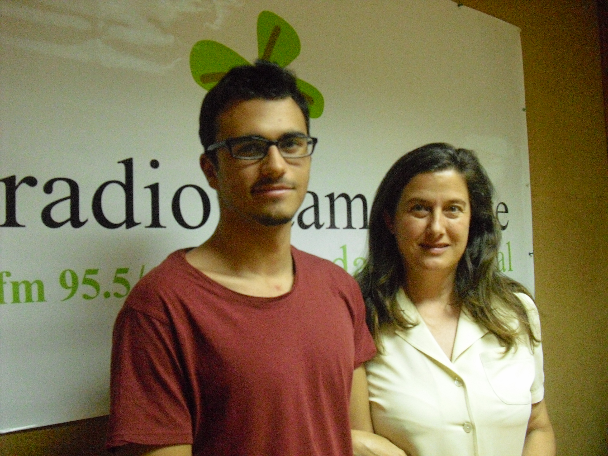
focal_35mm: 38
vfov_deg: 37.7
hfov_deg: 49.0
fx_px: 667
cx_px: 304
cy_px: 228
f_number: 2.8
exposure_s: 1/60
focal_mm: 6.2
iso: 800
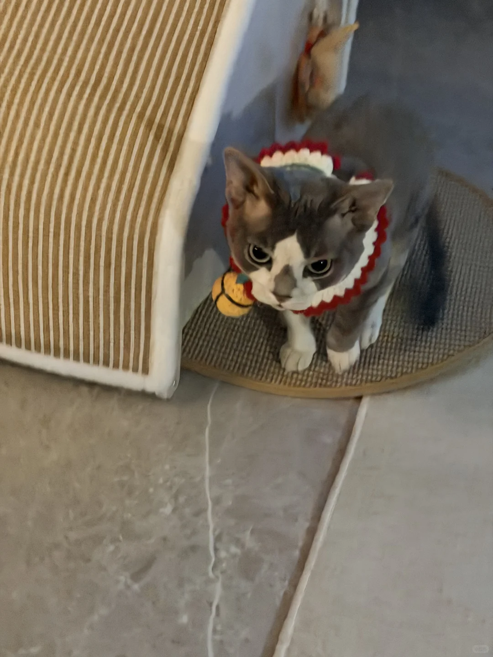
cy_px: 328
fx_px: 911
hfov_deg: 30.3
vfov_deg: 39.7
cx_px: 246
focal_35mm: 48
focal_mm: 6.76
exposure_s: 1/22
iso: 800
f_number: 1.78
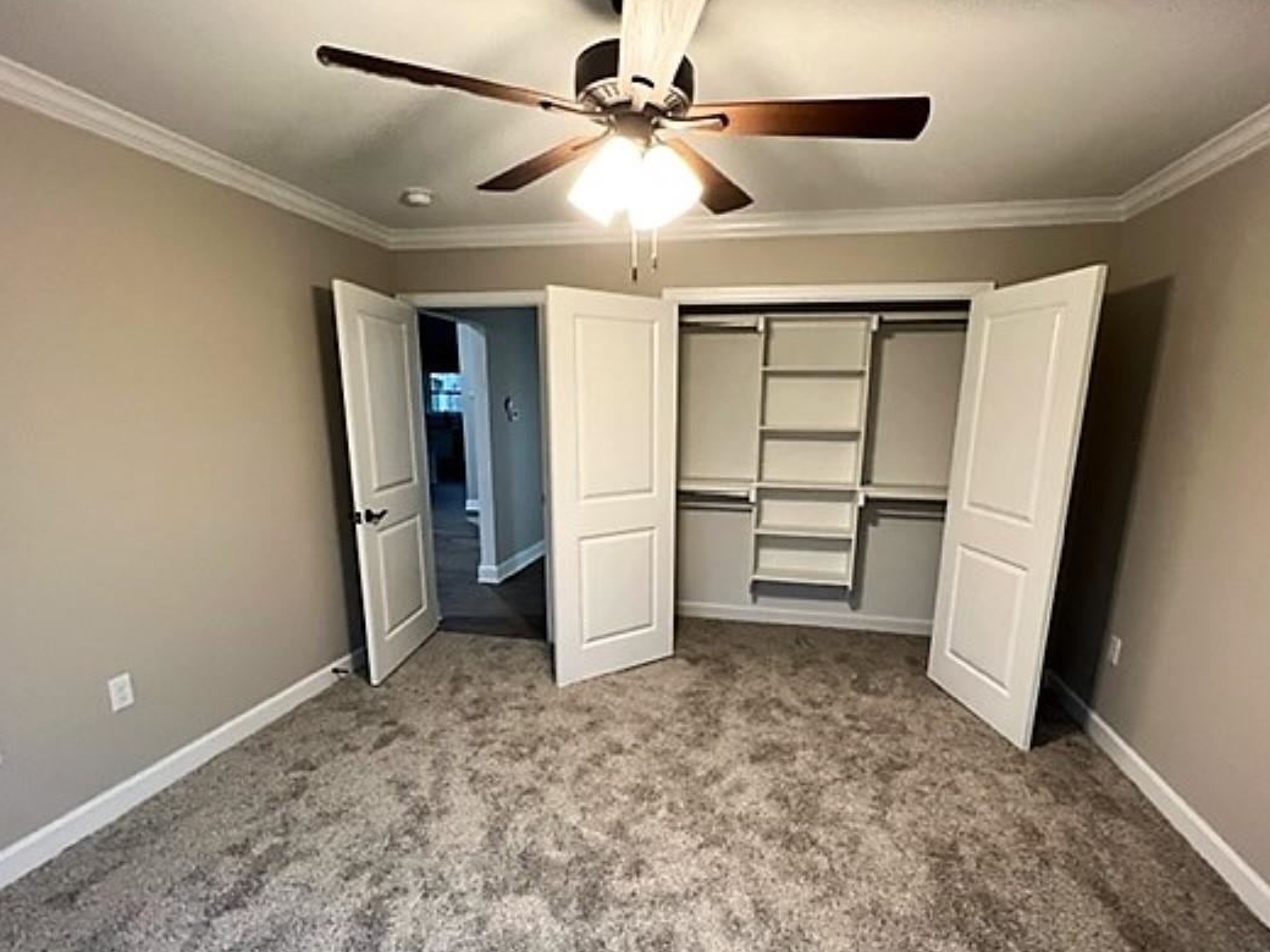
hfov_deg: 94.4
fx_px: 587
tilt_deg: -11.5
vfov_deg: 77.7
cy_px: 539
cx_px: 662
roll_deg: -0.2
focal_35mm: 16
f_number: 1.8
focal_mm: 1.57
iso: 250
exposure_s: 1/60
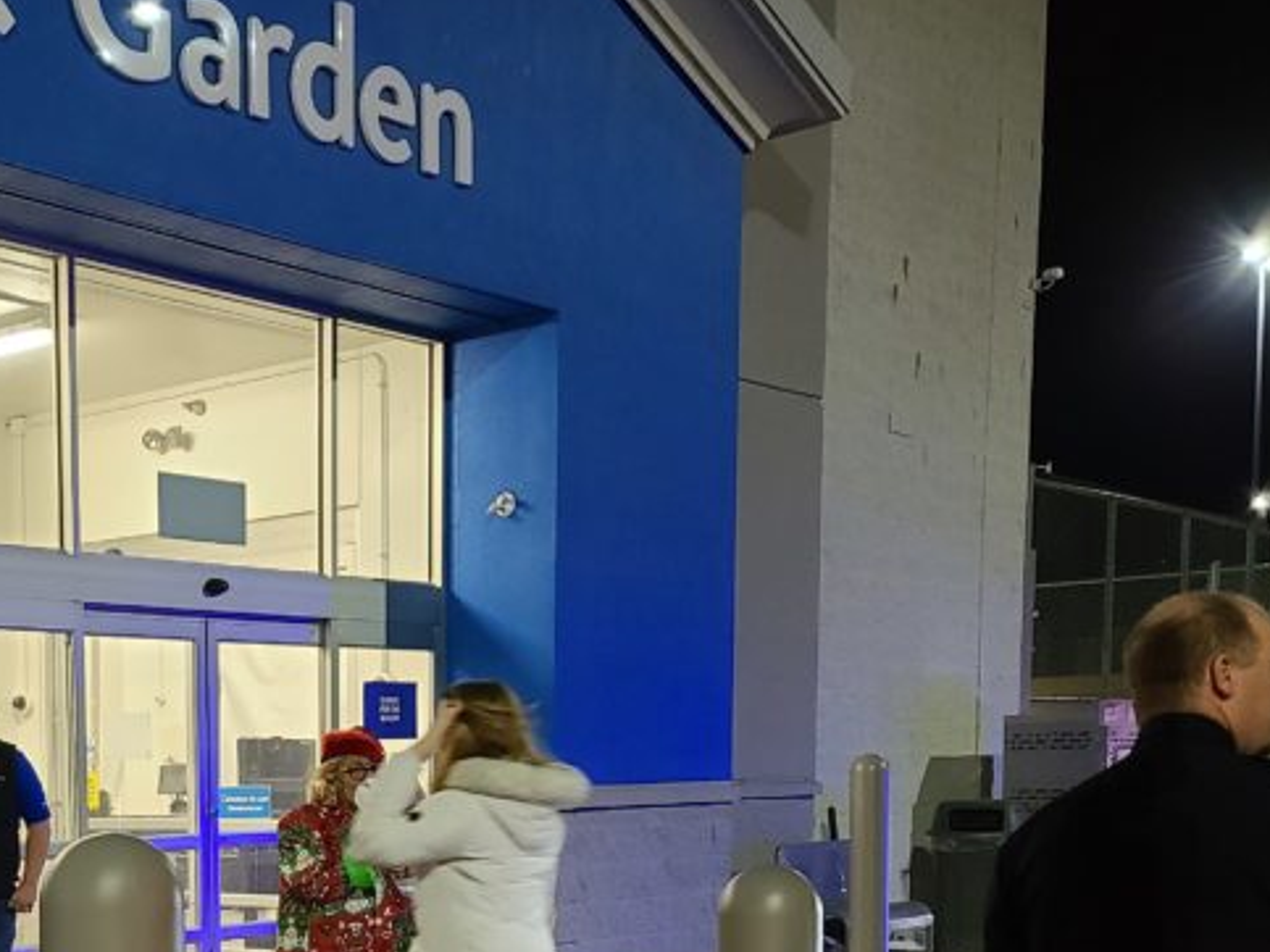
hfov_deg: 34.4
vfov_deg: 26.2
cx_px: 153
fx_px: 1944
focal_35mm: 53
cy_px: 939
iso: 200
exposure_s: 1/39
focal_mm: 7
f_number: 1.8
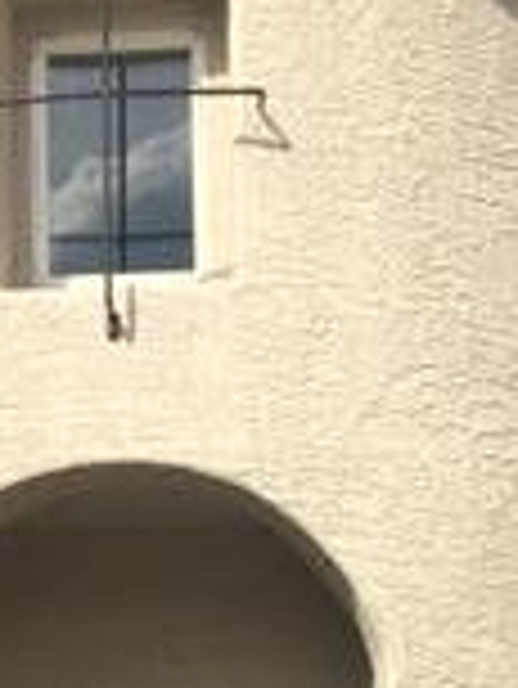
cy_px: 679
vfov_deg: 16.0
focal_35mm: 121
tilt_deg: +10.6
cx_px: 90
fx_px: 2411
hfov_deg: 12.2
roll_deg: +0.9
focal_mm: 4.15
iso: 25
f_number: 2.2
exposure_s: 1/2747
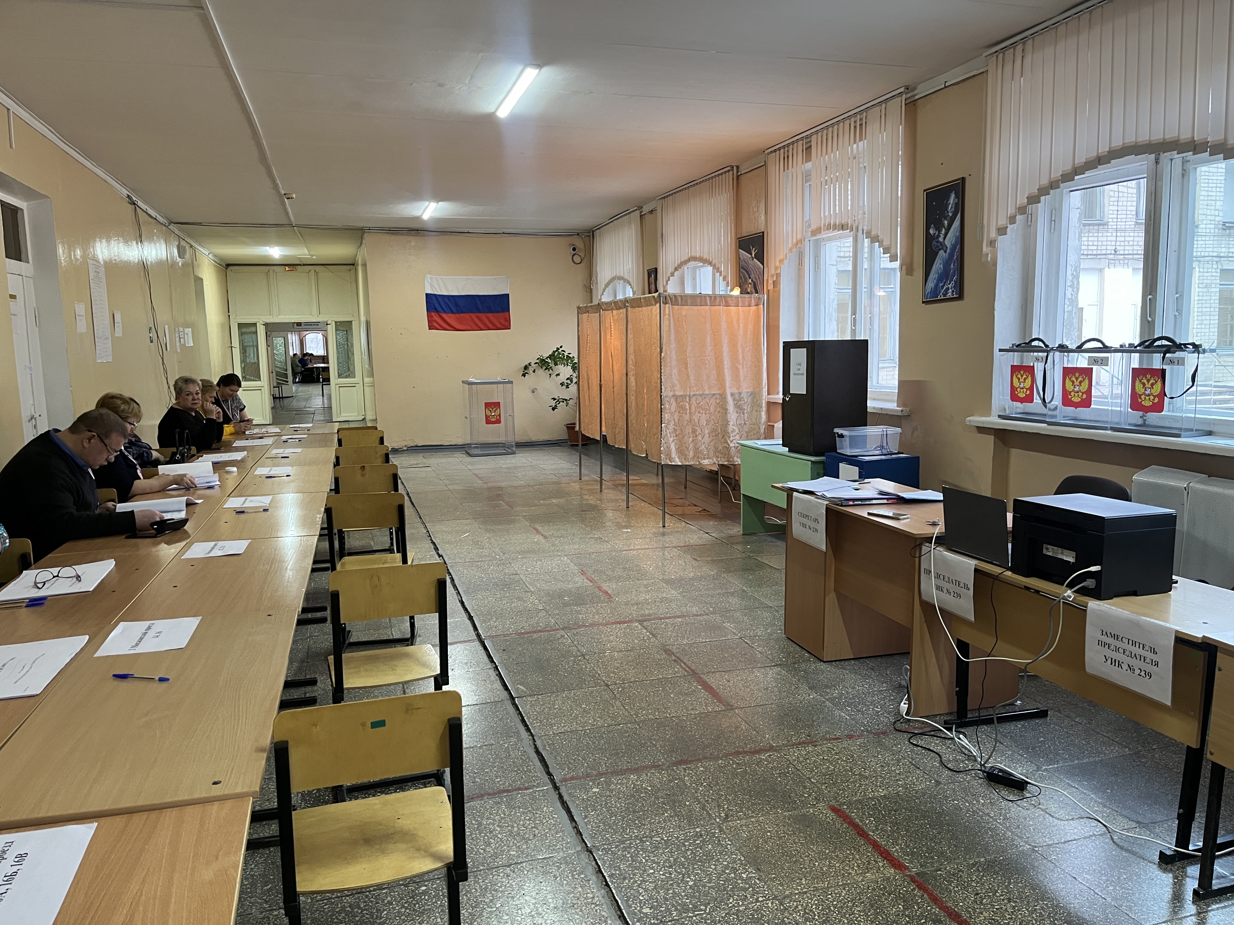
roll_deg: +1.7
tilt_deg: -8.5
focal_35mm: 26
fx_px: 927
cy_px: 462
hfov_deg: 67.3
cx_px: 617
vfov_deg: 53.1
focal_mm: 5.1
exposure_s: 1/50
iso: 160
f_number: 1.6
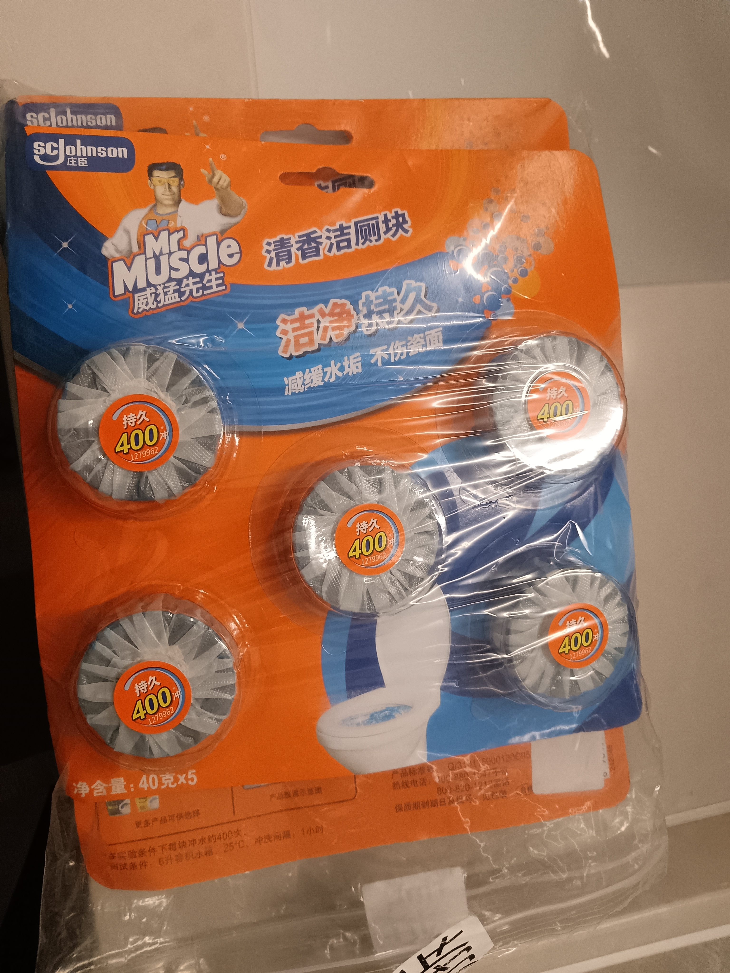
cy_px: 486
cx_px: 365
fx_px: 703
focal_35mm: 25
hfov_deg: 54.9
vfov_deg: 69.4
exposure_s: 1/25
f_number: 1.8
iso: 1730
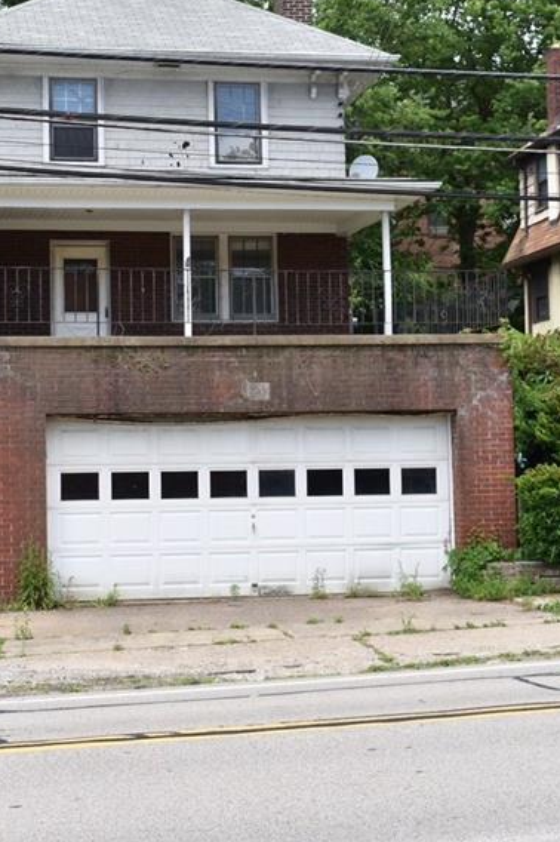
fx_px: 1612
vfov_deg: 29.2
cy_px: 345
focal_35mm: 69
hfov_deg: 19.7
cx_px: 247
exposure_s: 1/250
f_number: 8
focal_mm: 34
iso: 140
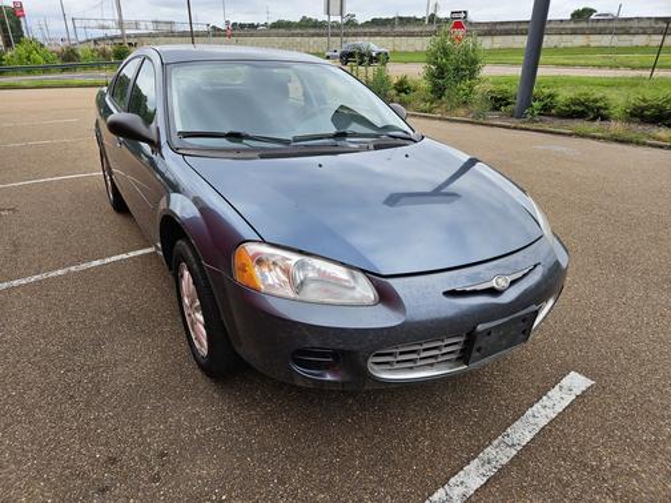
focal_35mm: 23
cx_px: 336
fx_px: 446
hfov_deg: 73.9
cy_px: 252
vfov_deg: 58.9
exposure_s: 1/290
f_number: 1.8
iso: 25
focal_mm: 5.4
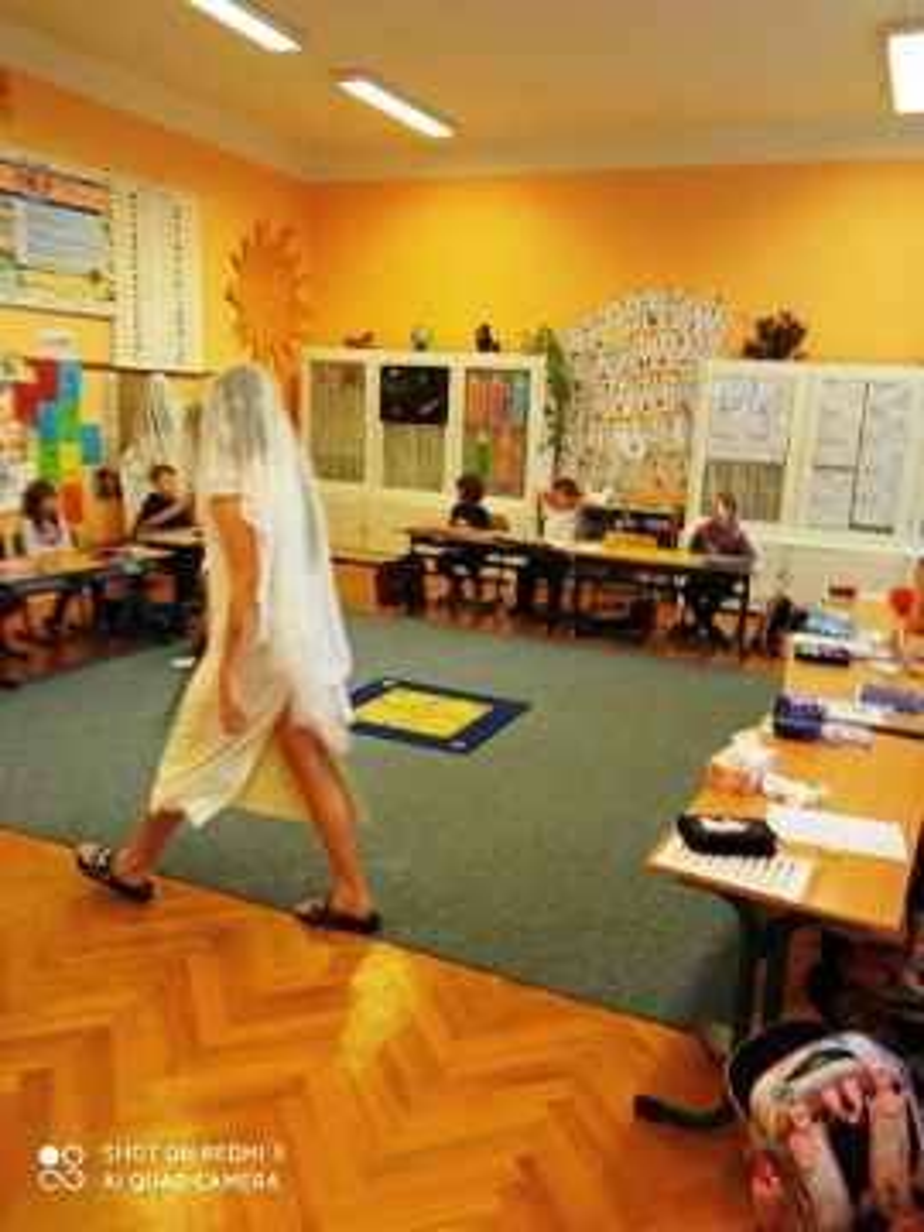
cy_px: 616
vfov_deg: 65.3
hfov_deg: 51.4
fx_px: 961
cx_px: 462
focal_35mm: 27
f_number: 2.2
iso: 234
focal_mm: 3.79
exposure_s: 1/33.3
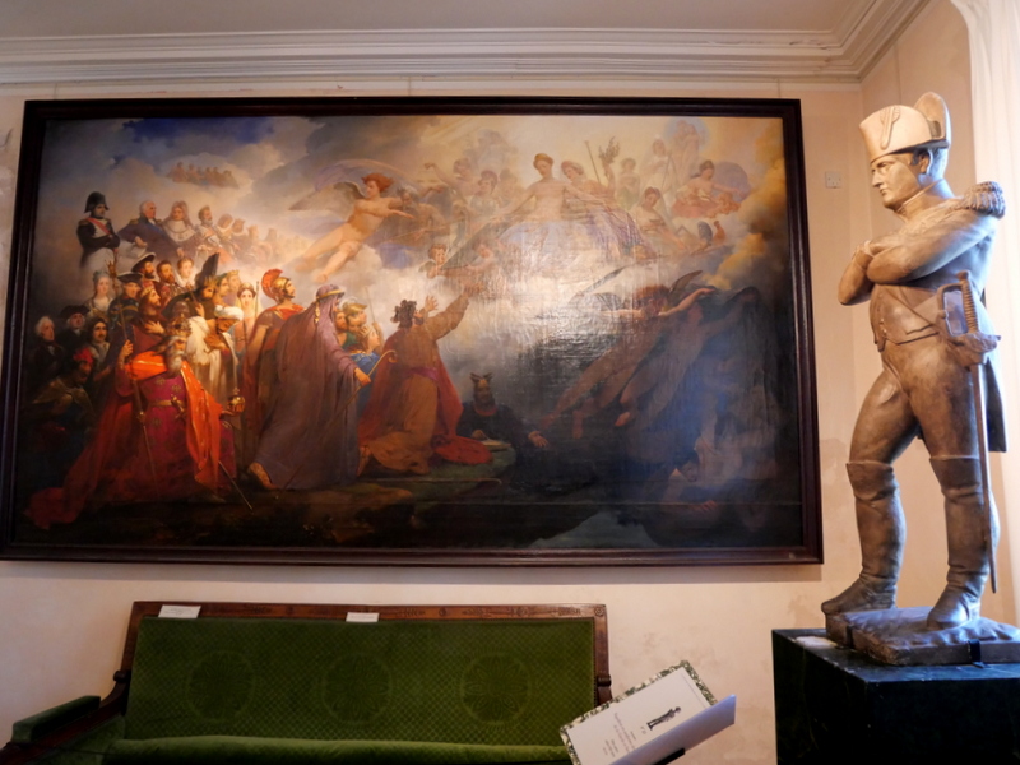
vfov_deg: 56.8
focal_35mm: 24
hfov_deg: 71.6
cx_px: 510
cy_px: 382
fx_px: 707
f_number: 3.5
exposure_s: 1/60
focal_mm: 12
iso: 2500
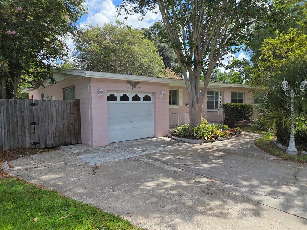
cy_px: 115
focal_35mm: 23
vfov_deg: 58.9
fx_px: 204
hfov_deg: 73.9
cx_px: 154
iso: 80
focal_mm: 5.4
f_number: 1.8
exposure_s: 1/3628
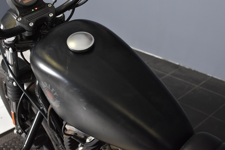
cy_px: 75
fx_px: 328
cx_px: 112
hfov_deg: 37.9
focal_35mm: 52
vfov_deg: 25.7
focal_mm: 35
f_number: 4.5
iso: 800
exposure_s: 1/160
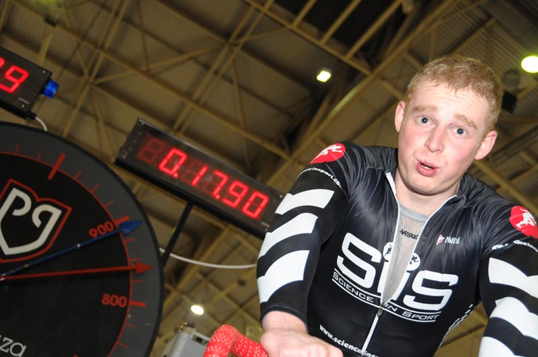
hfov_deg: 36.9
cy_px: 178
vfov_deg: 25.0
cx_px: 269
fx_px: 806
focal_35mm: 54
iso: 1000
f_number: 4.2
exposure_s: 1/80
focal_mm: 36
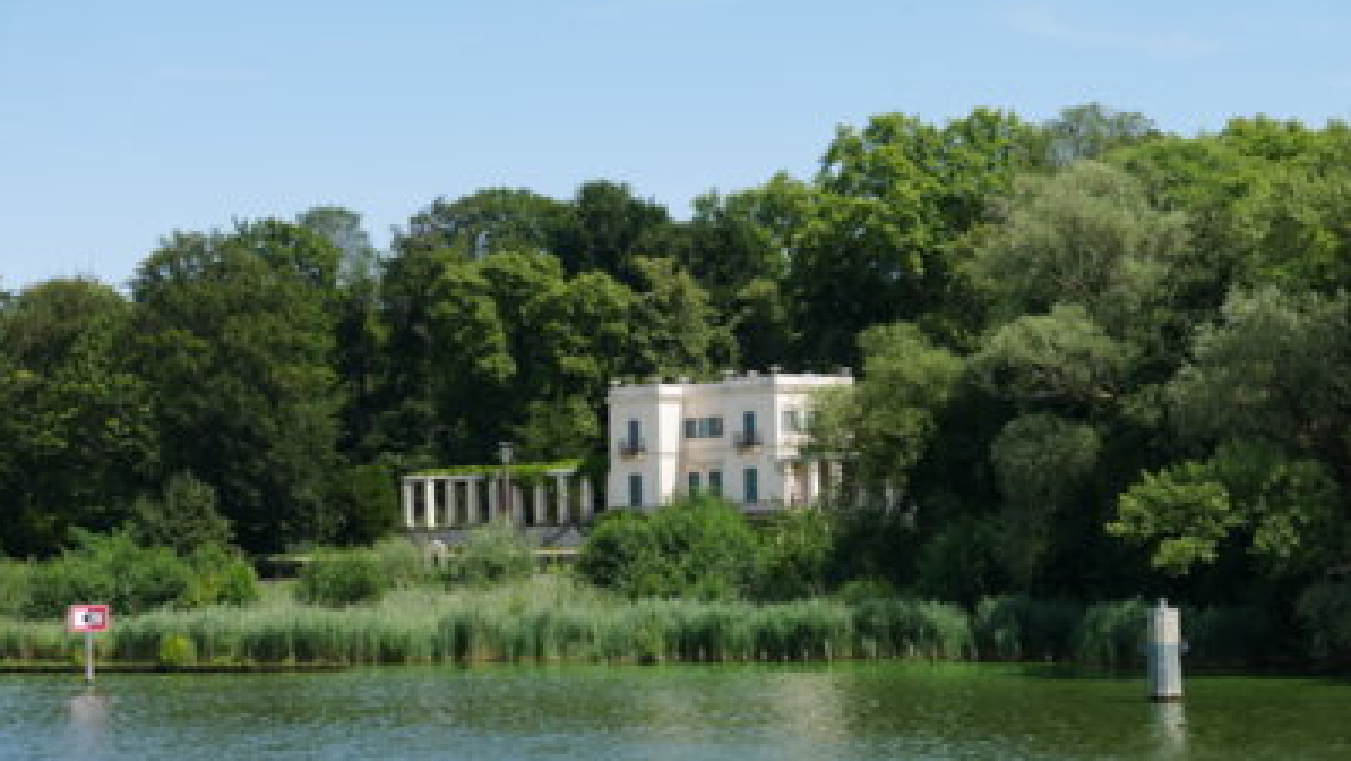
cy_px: 431
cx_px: 676
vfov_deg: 13.2
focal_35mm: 92
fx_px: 3296
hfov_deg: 23.2
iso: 200
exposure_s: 1/400
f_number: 8
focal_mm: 42
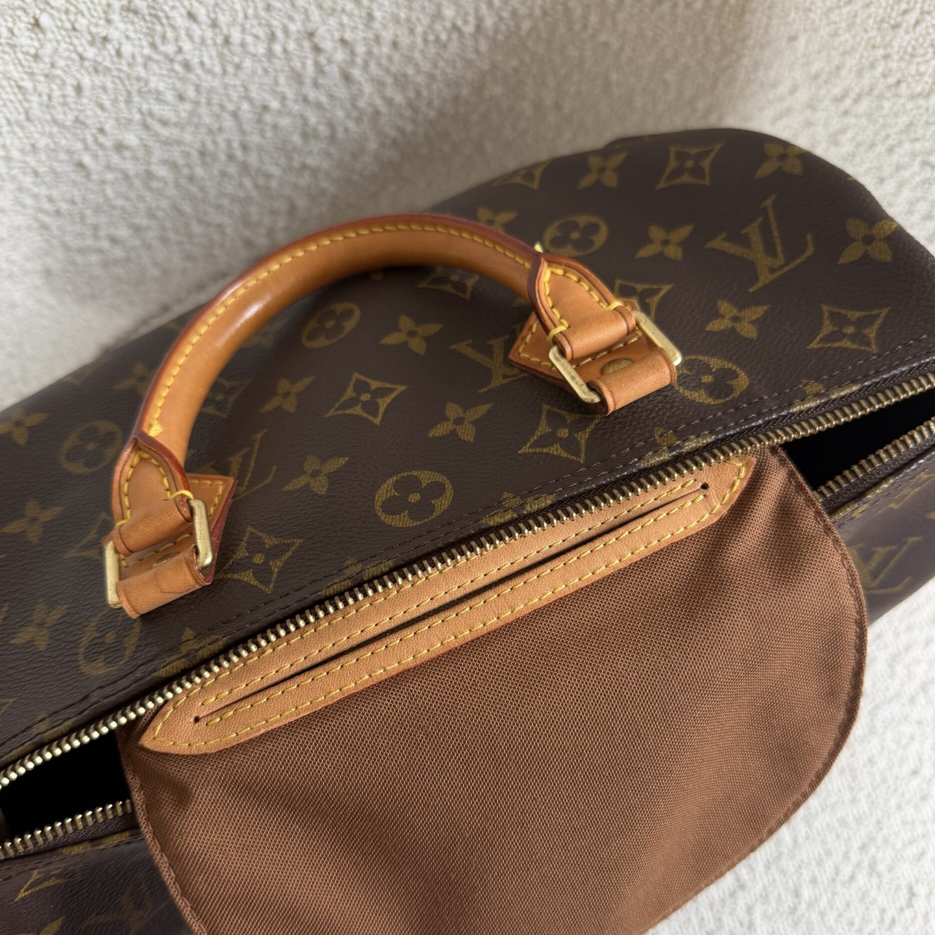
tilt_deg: -81.3
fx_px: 886
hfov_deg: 55.6
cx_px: 472
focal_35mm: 29
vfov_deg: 55.3
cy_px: 550
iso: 125
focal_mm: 6.76
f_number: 1.78
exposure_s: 1/121
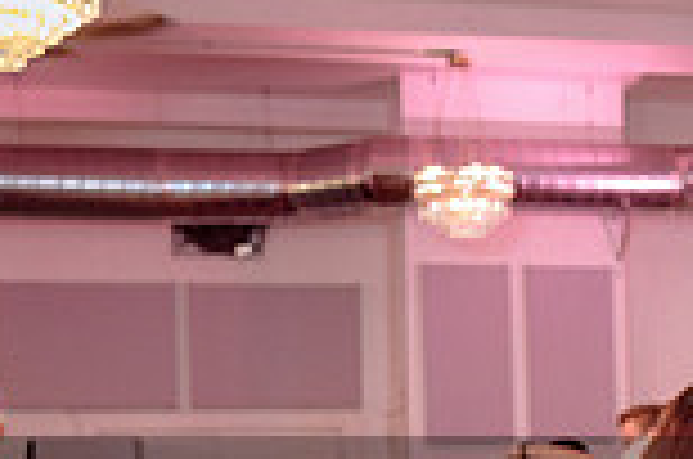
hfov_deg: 16.4
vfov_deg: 11.2
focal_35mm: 119
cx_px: 885
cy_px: 566
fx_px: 2286
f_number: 3.2
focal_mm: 30
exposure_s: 1/80
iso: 1000
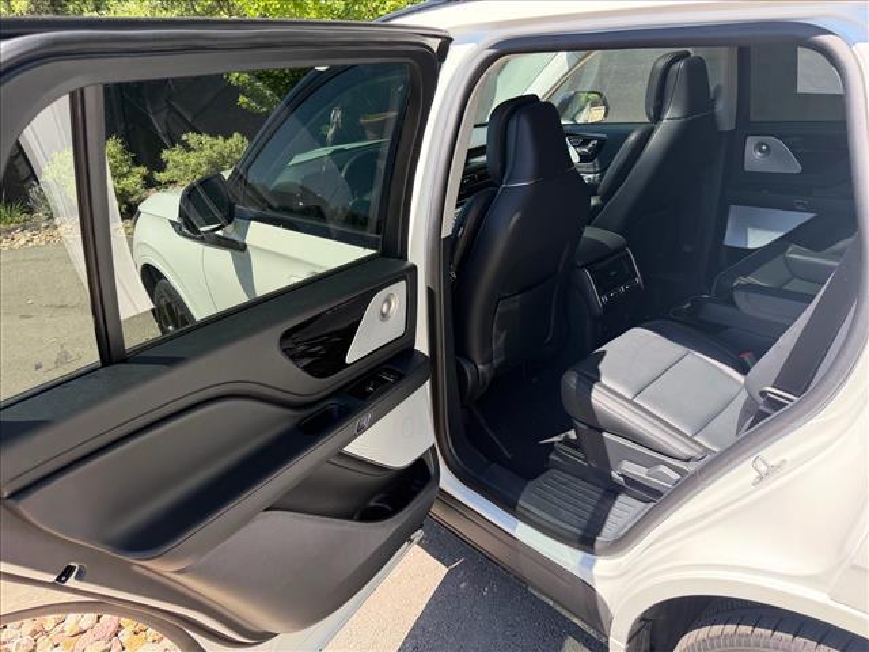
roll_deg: +11.3
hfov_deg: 71.6
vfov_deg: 56.8
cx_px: 434
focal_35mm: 24
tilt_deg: -23.8
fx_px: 602
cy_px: 326
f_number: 1.78
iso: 100
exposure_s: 1/840
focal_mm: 6.76
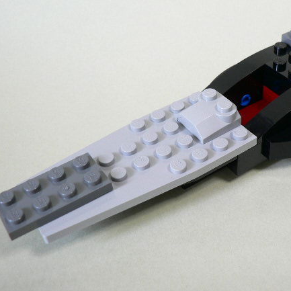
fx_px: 447
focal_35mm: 47
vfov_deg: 36.0
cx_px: 192
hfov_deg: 35.7
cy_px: 134
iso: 80
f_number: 2.8
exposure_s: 1/15
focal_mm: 6
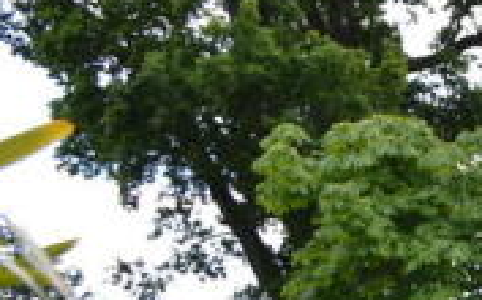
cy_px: 451
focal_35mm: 102
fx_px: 1338
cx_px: 865
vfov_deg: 12.2
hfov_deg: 16.9
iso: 100
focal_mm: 18
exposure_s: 1/125
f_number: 5.6
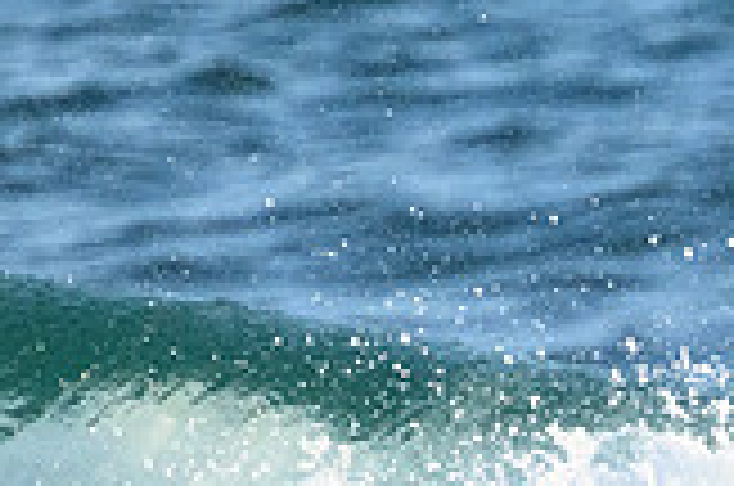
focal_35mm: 2854
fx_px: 58076
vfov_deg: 0.5
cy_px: 677
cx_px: 1112
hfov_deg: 0.7
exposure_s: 1/2000
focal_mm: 800
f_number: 11
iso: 3600
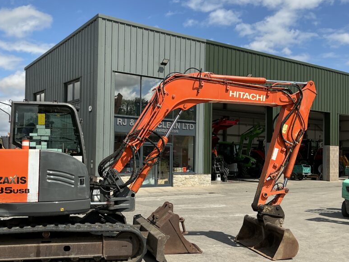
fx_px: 373
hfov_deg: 49.9
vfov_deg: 38.6
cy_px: 140
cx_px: 141
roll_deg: -1.1
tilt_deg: +3.0
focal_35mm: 37
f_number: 1.8
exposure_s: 1/2141
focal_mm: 3
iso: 25
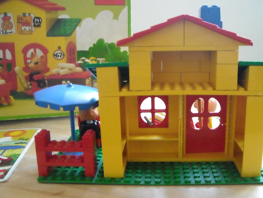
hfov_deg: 45.6
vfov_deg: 35.1
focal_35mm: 41
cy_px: 113
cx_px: 151
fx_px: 312
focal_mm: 5.7
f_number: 2.8
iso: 800
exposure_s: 1/42
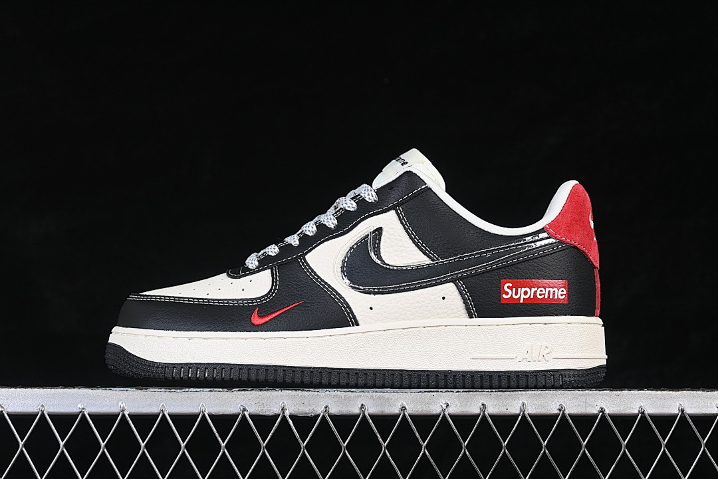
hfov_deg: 27.0
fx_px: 1496
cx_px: 359
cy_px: 240
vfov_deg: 18.2
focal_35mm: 75
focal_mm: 50
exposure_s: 1/60
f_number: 7.1
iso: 160
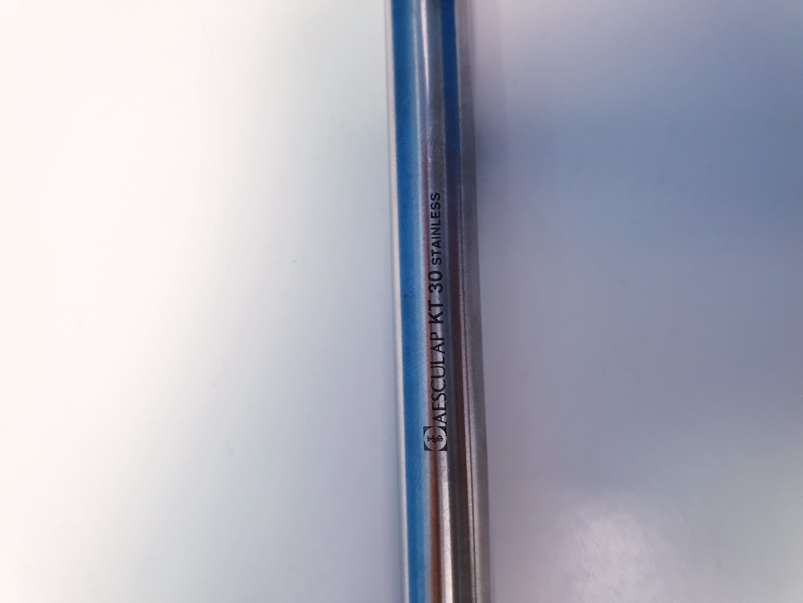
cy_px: 302
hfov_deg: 67.3
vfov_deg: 53.1
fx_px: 603
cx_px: 402
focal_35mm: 26
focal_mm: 4.3
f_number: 2.4
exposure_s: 1/50
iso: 160
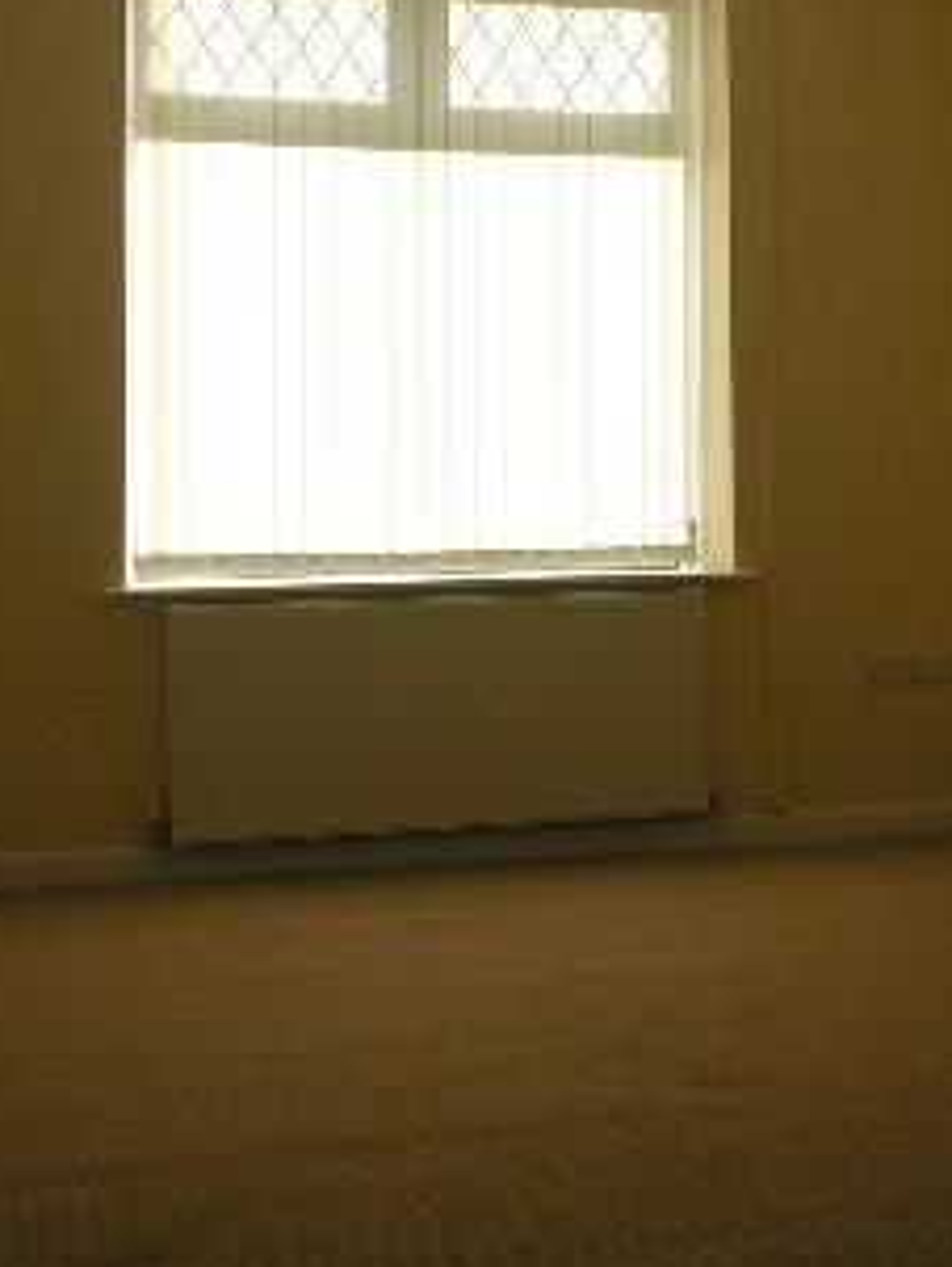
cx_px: 977
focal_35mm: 72
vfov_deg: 26.9
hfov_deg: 19.8
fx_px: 2636
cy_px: 482
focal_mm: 8.7
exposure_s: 1/122
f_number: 5.2
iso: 50
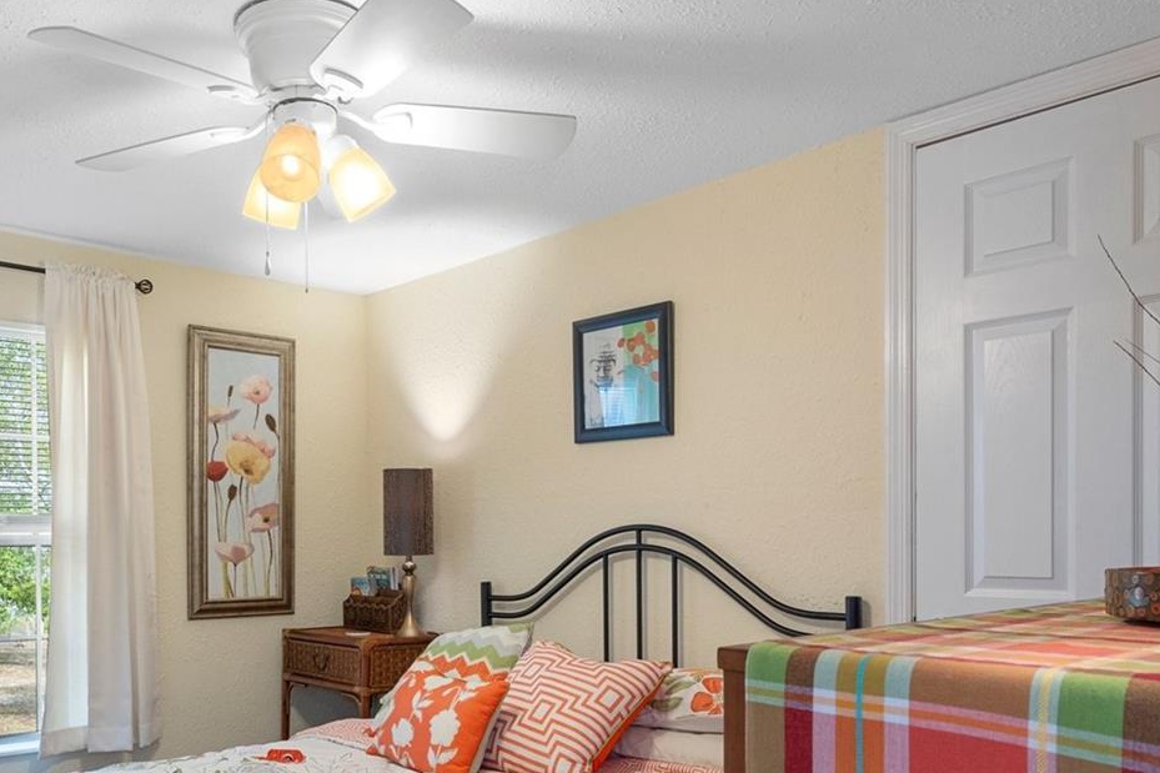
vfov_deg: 41.5
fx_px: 999
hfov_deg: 59.5
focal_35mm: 31
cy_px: 539
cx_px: 435
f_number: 8
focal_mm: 18
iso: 400
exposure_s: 1/3
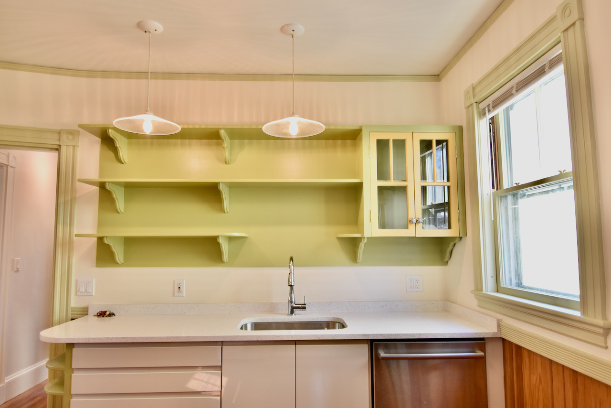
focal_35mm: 22
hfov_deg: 77.3
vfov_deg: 56.2
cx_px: 306
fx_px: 382
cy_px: 204
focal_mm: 15
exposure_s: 1/125
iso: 450
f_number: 2.8
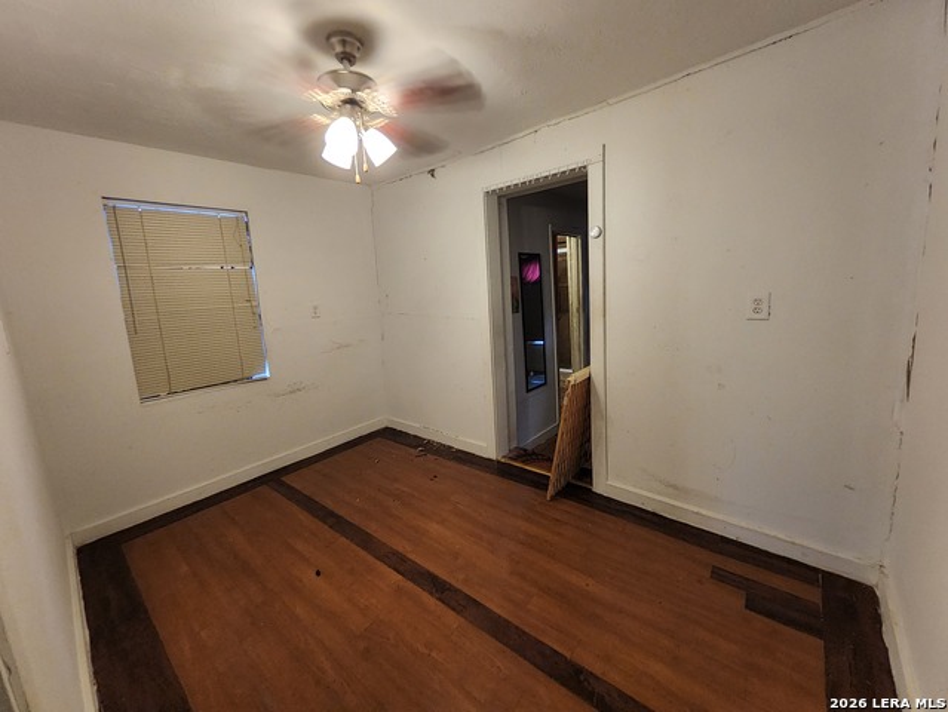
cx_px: 474
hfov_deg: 106.1
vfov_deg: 90.0
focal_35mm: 13
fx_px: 356
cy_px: 356
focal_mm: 1.13
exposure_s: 1/30
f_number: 2.2
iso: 320
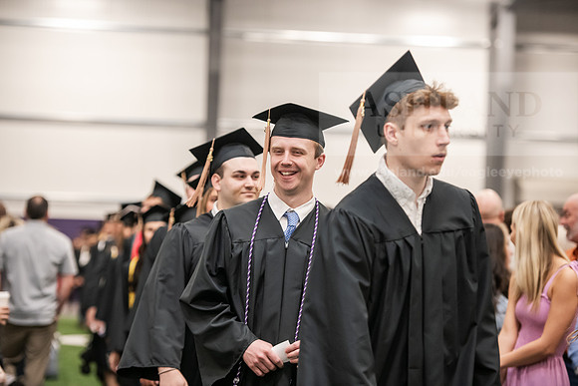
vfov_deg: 11.4
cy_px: 193
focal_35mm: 120
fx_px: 1927
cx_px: 289
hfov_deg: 17.1
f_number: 3.2
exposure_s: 1/200
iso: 2500
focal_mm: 120
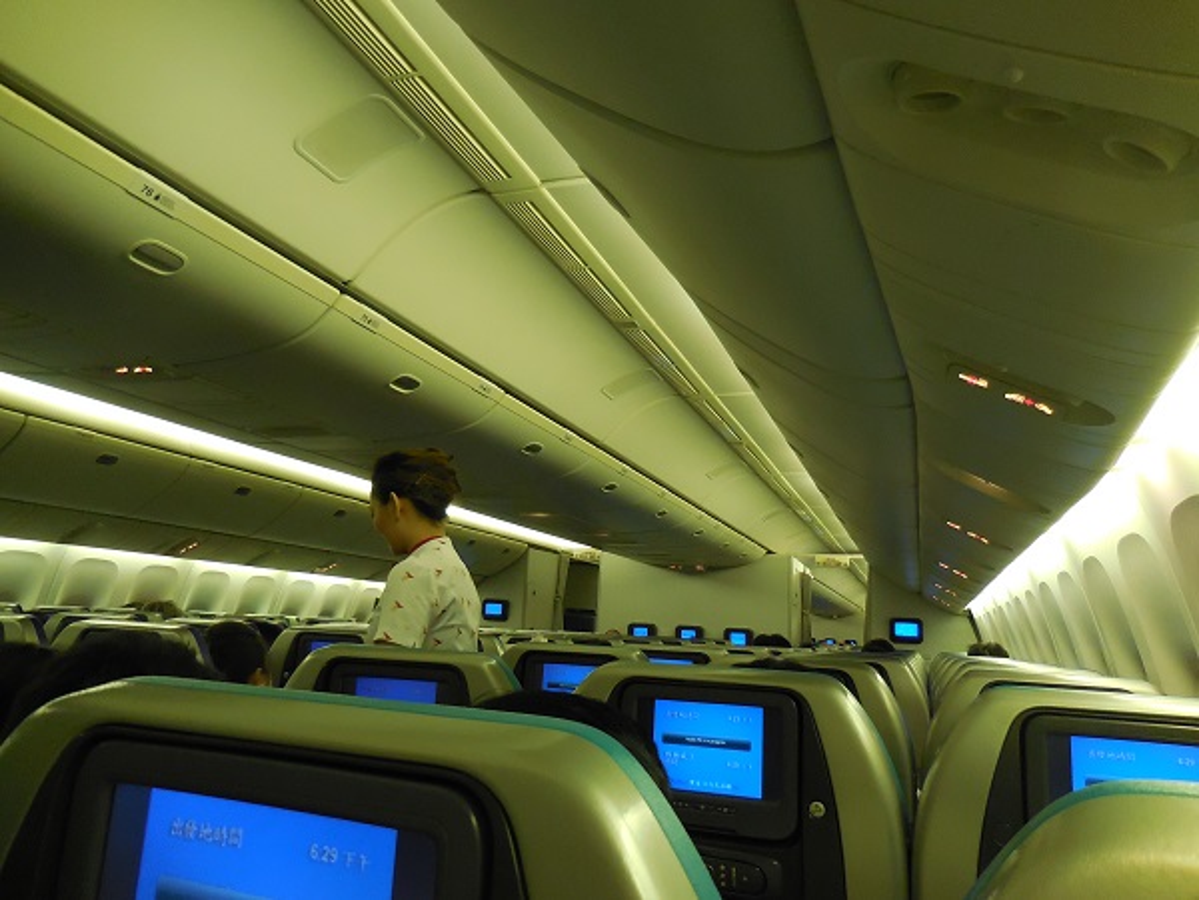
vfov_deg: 54.9
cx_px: 600
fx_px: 866
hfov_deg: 69.4
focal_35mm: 25
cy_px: 450
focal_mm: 4.5
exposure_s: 1/30
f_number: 3.3
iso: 320
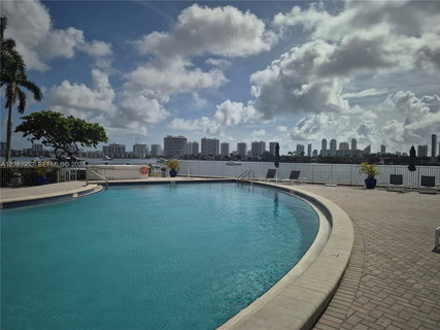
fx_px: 292
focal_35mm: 23
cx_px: 220
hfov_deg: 73.9
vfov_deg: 58.9
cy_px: 165
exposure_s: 1/4208
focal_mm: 5.4
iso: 25
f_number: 1.8
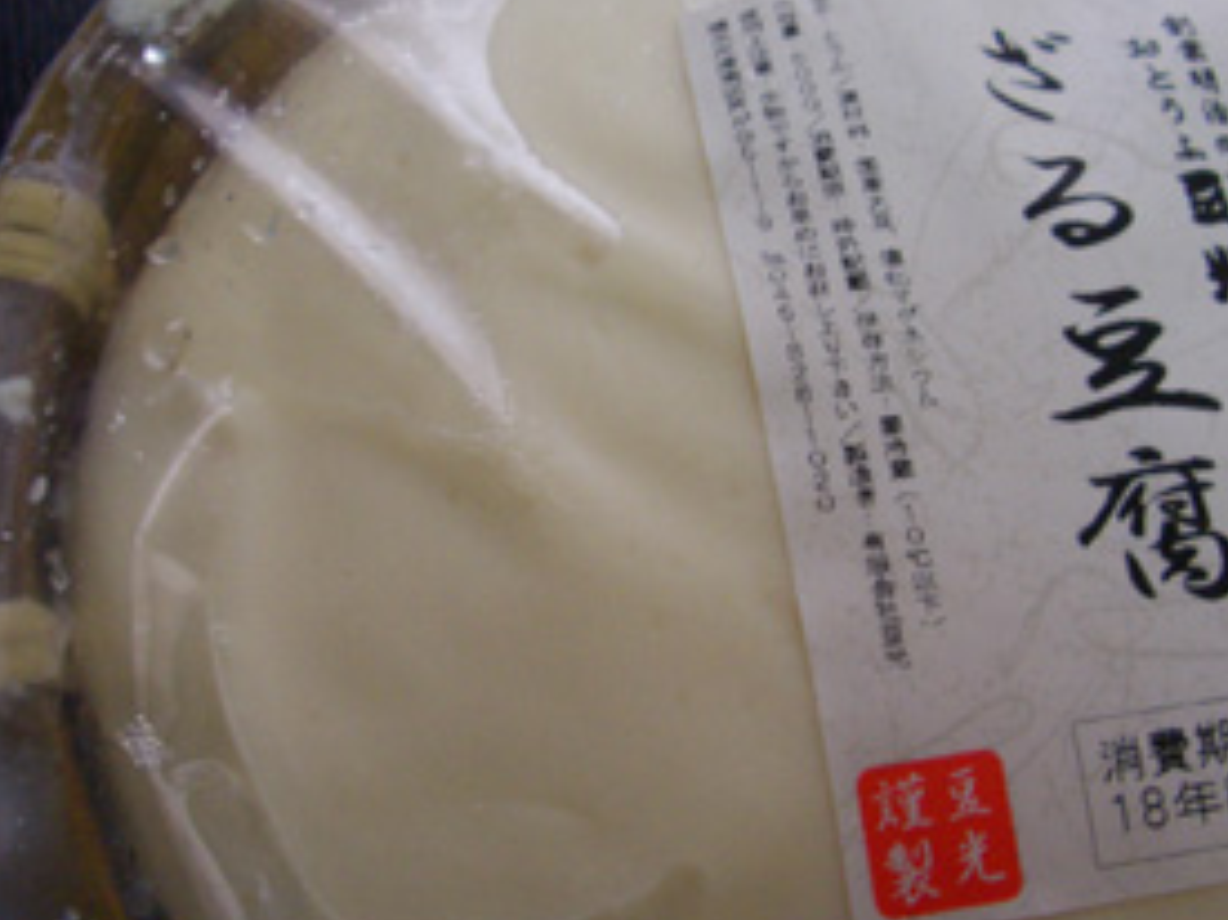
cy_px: 371
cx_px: 661
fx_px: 1808
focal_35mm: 51
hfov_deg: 37.5
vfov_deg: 28.5
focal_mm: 5.8
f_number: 2.6
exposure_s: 1/25
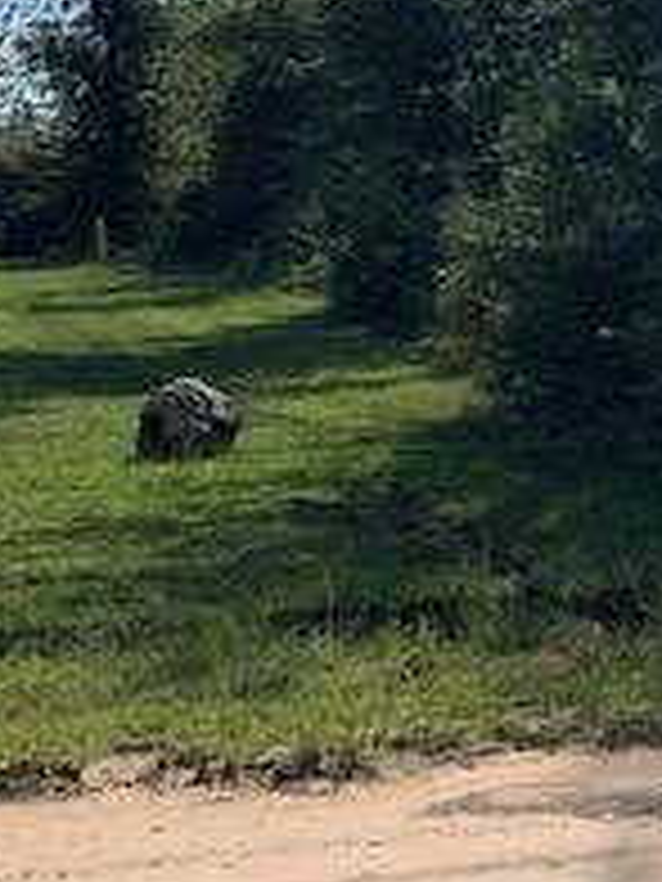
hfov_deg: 14.0
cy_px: 45
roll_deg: -0.9
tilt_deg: +4.4
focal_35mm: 85
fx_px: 2167
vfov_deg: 22.3
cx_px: 1405
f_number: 1.8
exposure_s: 1/3401
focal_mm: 4.25
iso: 25
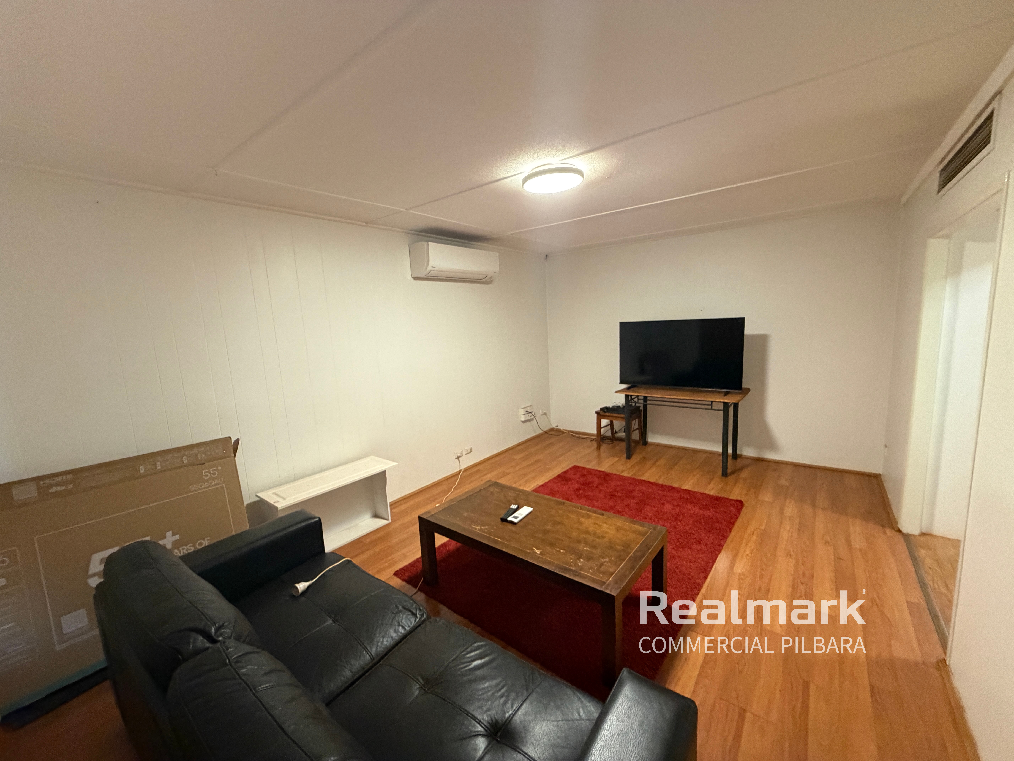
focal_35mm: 14
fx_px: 410
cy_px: 380
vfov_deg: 85.7
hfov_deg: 102.1
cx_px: 507
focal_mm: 2.22
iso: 500
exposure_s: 1/50
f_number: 2.2
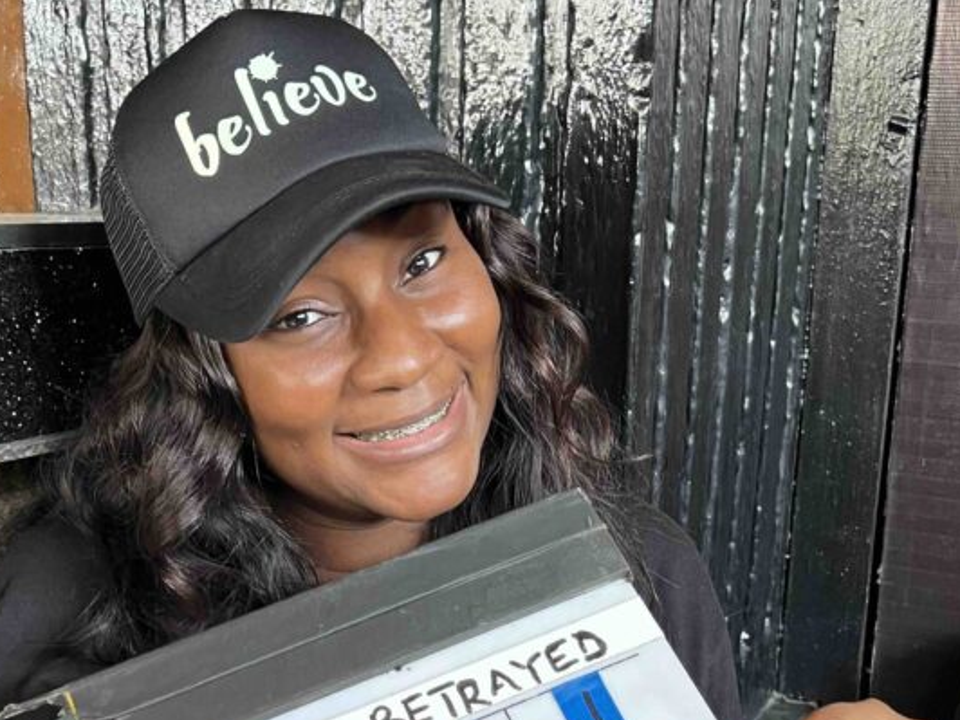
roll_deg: -0.2
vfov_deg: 28.5
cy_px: 574
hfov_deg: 38.0
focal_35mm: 50
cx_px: 379
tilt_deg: -14.9
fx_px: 1387
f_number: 1.5
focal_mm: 5.7
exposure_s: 1/60
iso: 200
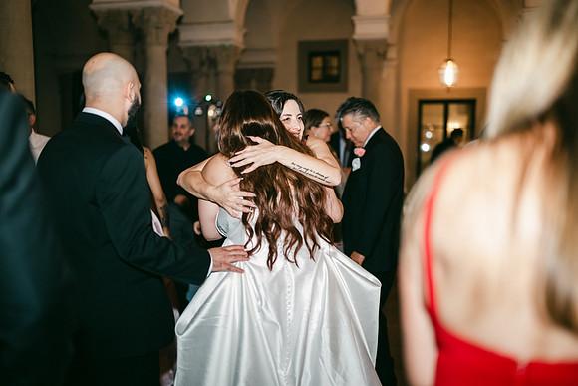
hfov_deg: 54.4
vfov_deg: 37.9
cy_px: 193
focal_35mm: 35
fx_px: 562
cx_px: 289
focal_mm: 35
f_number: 1.2
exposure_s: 1/125
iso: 1600
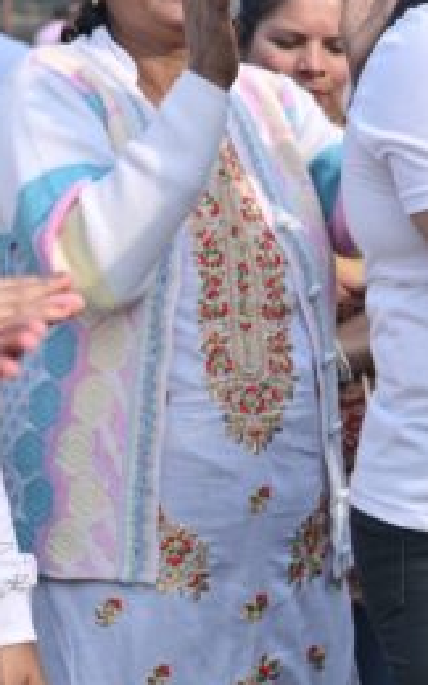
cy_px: 202
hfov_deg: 8.4
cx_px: 705
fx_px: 2817
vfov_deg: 13.8
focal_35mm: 151
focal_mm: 50
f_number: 5.6
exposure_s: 1/320
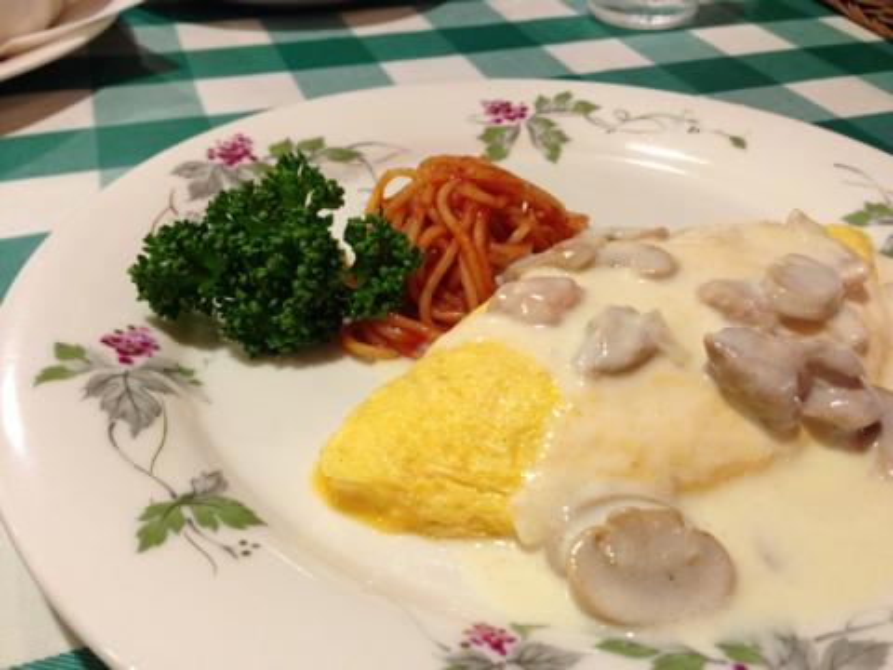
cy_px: 335
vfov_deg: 42.9
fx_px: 851
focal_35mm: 33
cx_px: 446
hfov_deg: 55.4
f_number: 2.4
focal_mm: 4.13
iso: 200
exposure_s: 1/20
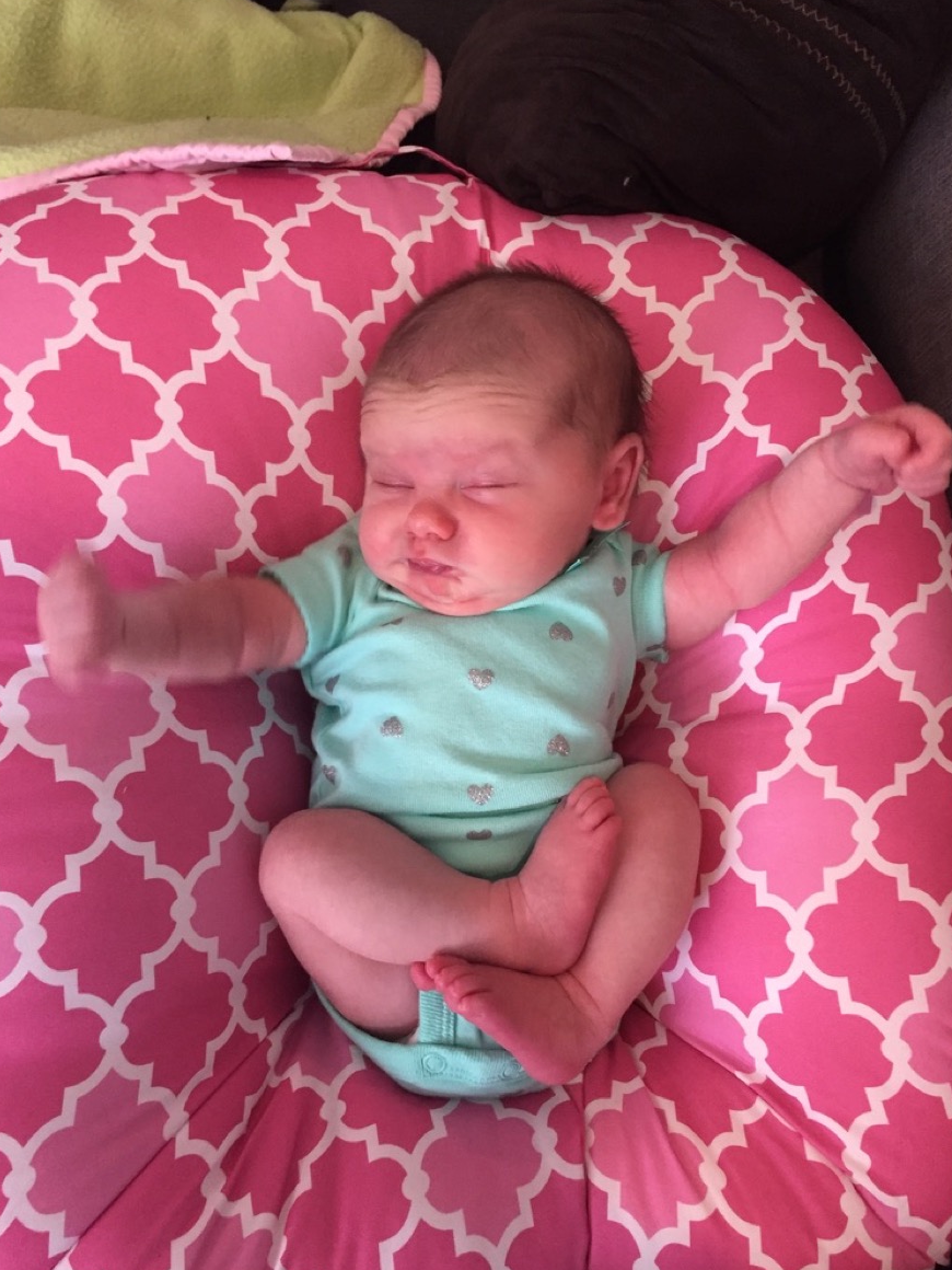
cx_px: 489
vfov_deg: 60.0
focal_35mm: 30
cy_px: 624
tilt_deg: -70.2
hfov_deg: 46.8
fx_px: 1100
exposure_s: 1/30
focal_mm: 4.15
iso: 160
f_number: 2.2
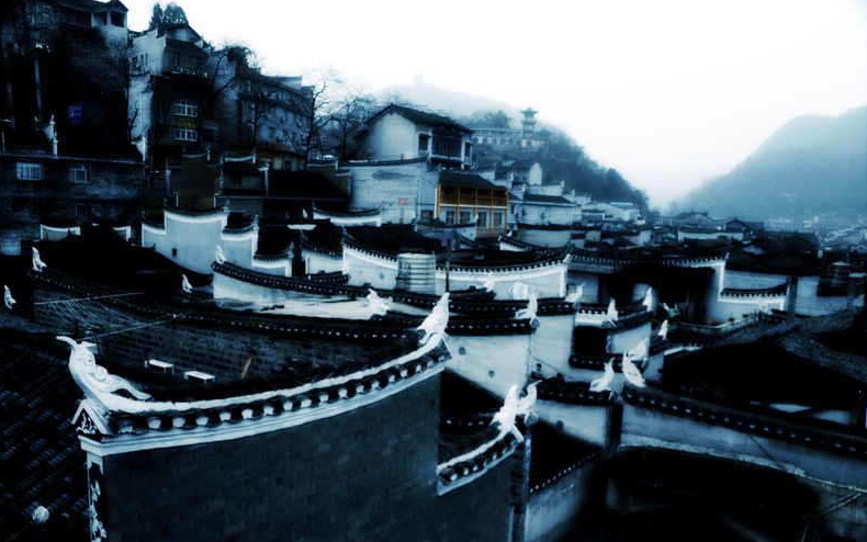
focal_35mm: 33
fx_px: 780
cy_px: 287
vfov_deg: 38.3
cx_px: 435
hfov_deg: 58.1
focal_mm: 32
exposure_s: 1/500
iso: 1600
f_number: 8
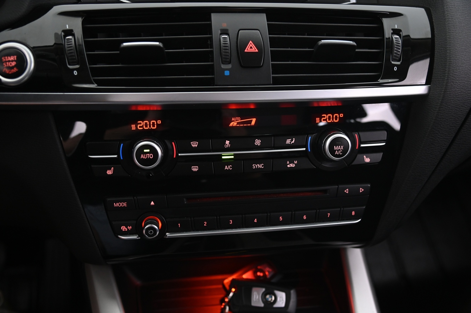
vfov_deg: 35.0
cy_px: 156
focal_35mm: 38
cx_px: 236
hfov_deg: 50.7
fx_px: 497
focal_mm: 38
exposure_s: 1/13
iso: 2000
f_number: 4
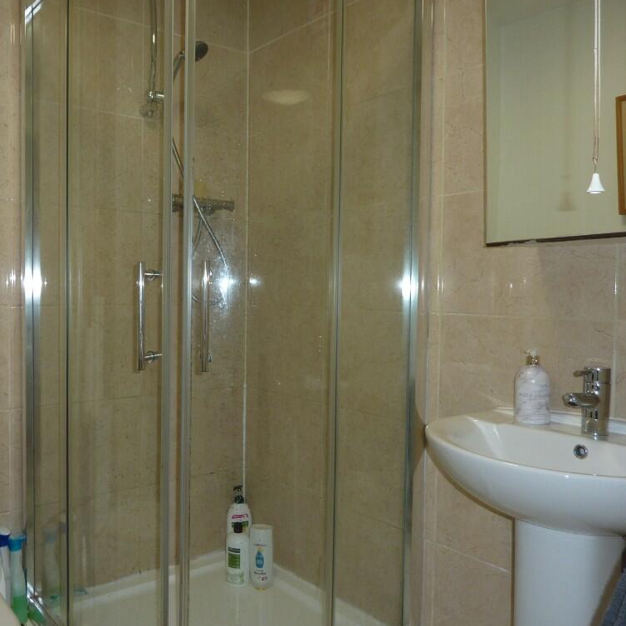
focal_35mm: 30
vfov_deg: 54.0
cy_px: 315
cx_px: 227
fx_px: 614
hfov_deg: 53.3
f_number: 3.3
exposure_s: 1/30
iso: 100
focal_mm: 4.1
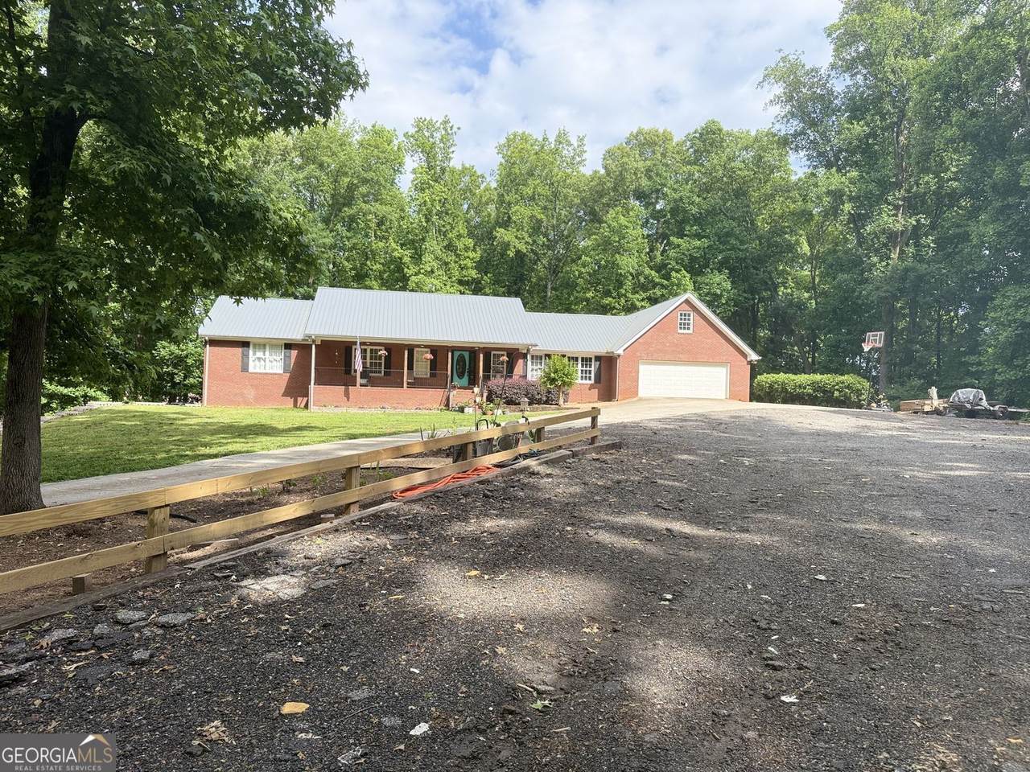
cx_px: 515
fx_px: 714
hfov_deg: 71.6
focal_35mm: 24
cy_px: 386
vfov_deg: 56.8
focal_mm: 6.76
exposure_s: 1/2053
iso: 100
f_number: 1.78
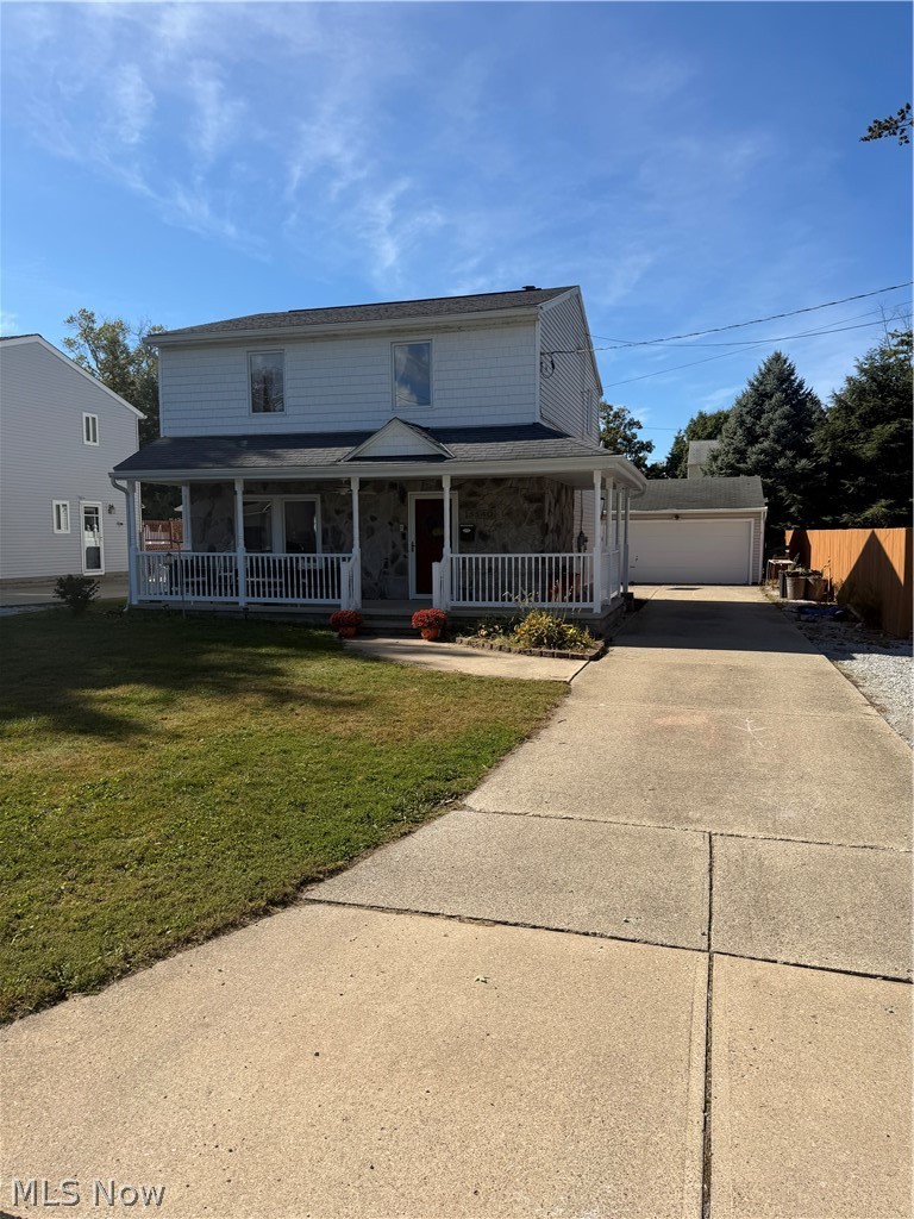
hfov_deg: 56.8
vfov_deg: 71.6
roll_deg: +0.8
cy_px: 610
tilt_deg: -5.0
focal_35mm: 24
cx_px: 457
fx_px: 845
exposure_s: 1/4975
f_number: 1.78
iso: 80
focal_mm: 6.76
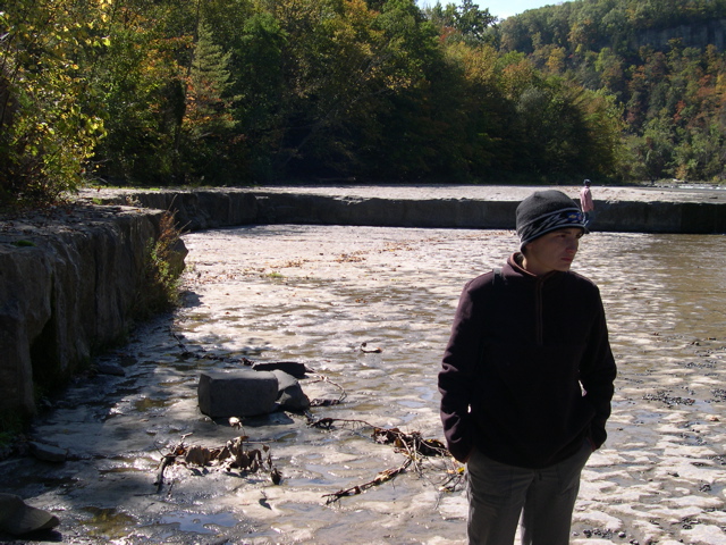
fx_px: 797
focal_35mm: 38
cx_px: 363
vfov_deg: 37.7
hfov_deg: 49.0
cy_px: 272
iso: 100
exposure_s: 1/112
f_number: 7.6
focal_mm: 8
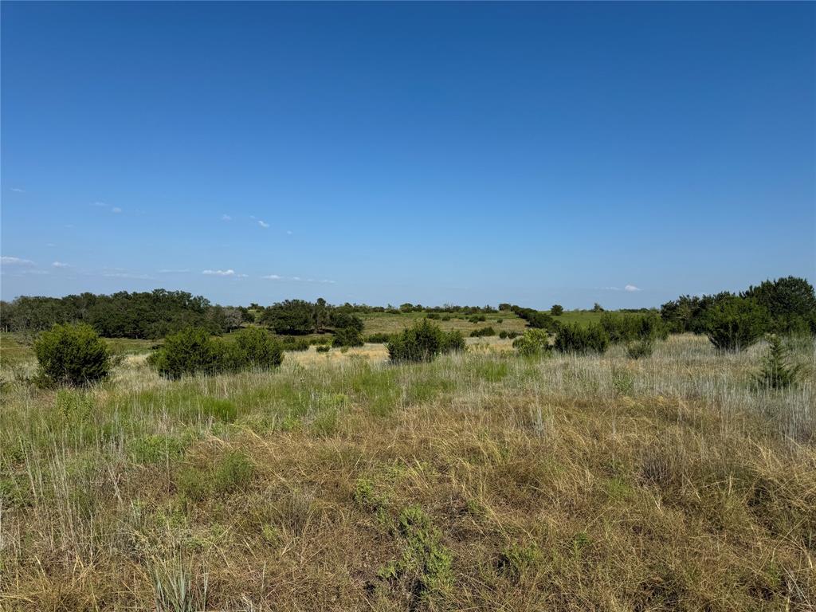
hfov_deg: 71.6
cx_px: 408
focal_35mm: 24
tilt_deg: -0.1
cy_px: 306
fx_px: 566
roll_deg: -1.1
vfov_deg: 56.8
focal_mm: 6.76
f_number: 1.78
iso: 80
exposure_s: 1/5814
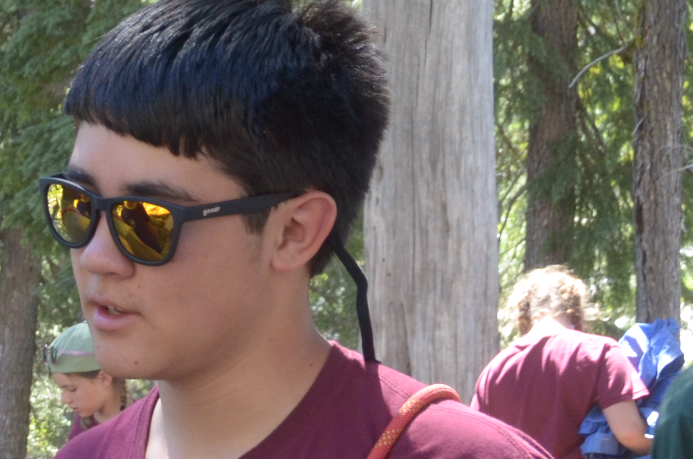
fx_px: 2459
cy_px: 586
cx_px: -344
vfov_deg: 10.4
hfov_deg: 14.9
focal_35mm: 128
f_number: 8
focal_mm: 26
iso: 560
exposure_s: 1/125
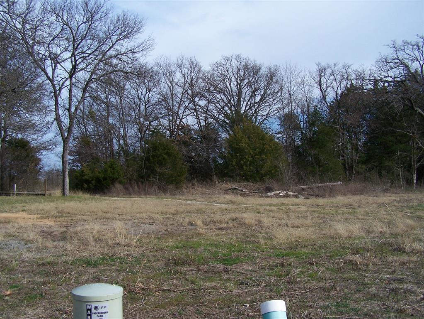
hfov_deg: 49.0
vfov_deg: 37.7
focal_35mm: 38
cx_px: 212
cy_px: 160
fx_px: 466
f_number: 4
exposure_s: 1/640
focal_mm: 6.3
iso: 80
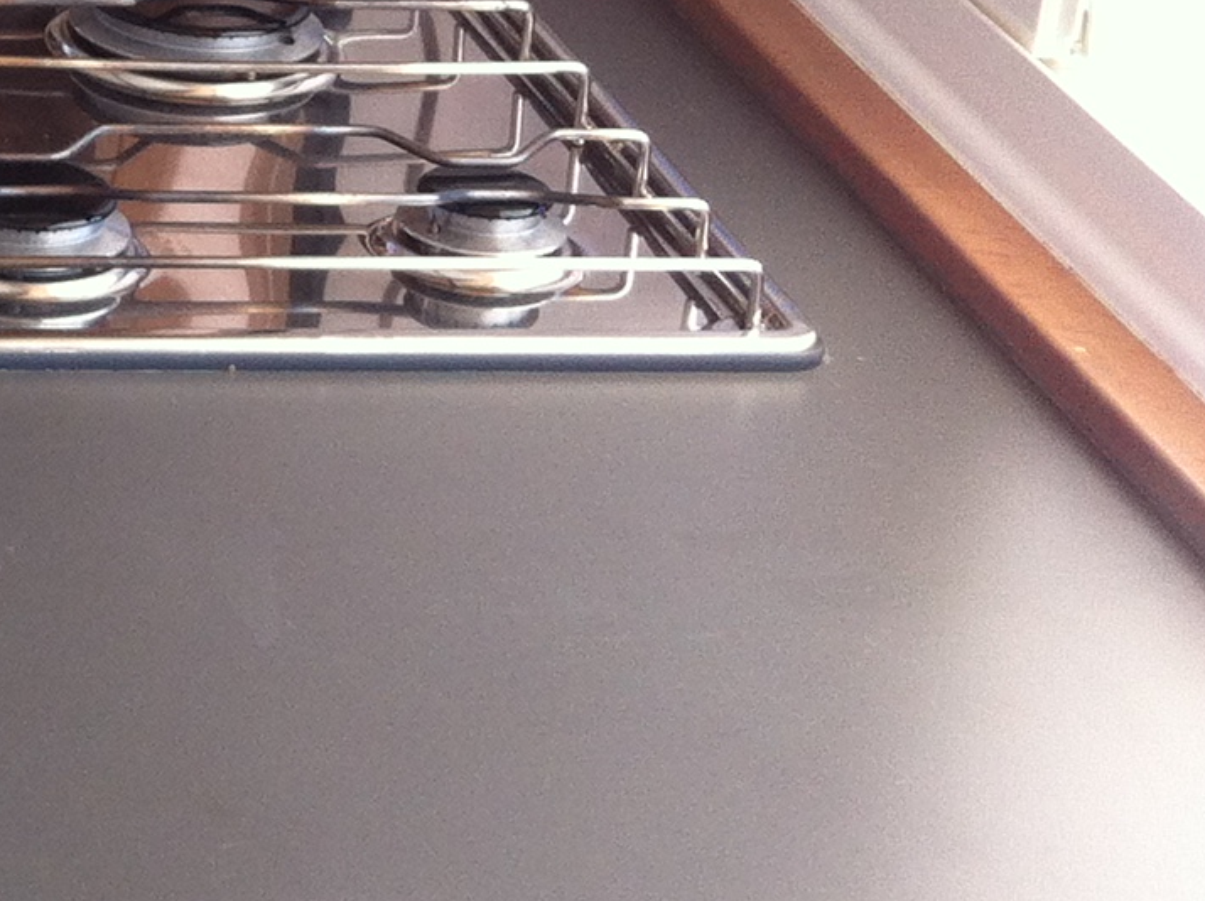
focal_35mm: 127
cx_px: -957
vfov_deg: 11.5
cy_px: -2
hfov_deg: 13.9
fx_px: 4416
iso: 80
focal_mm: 3.85
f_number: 2.8
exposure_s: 1/125
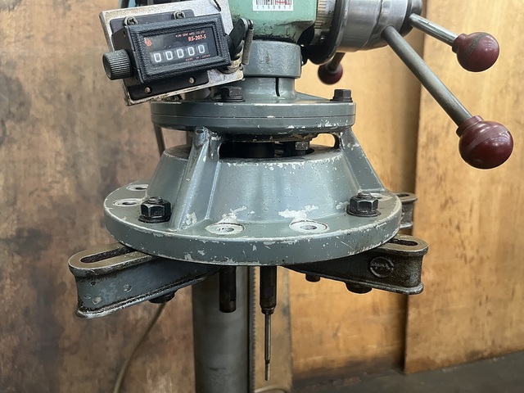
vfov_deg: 53.1
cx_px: 262
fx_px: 394
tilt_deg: -13.7
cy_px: 196
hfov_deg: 67.3
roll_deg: -0.6
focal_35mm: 26
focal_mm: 5.1
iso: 250
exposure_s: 1/60
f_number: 1.6
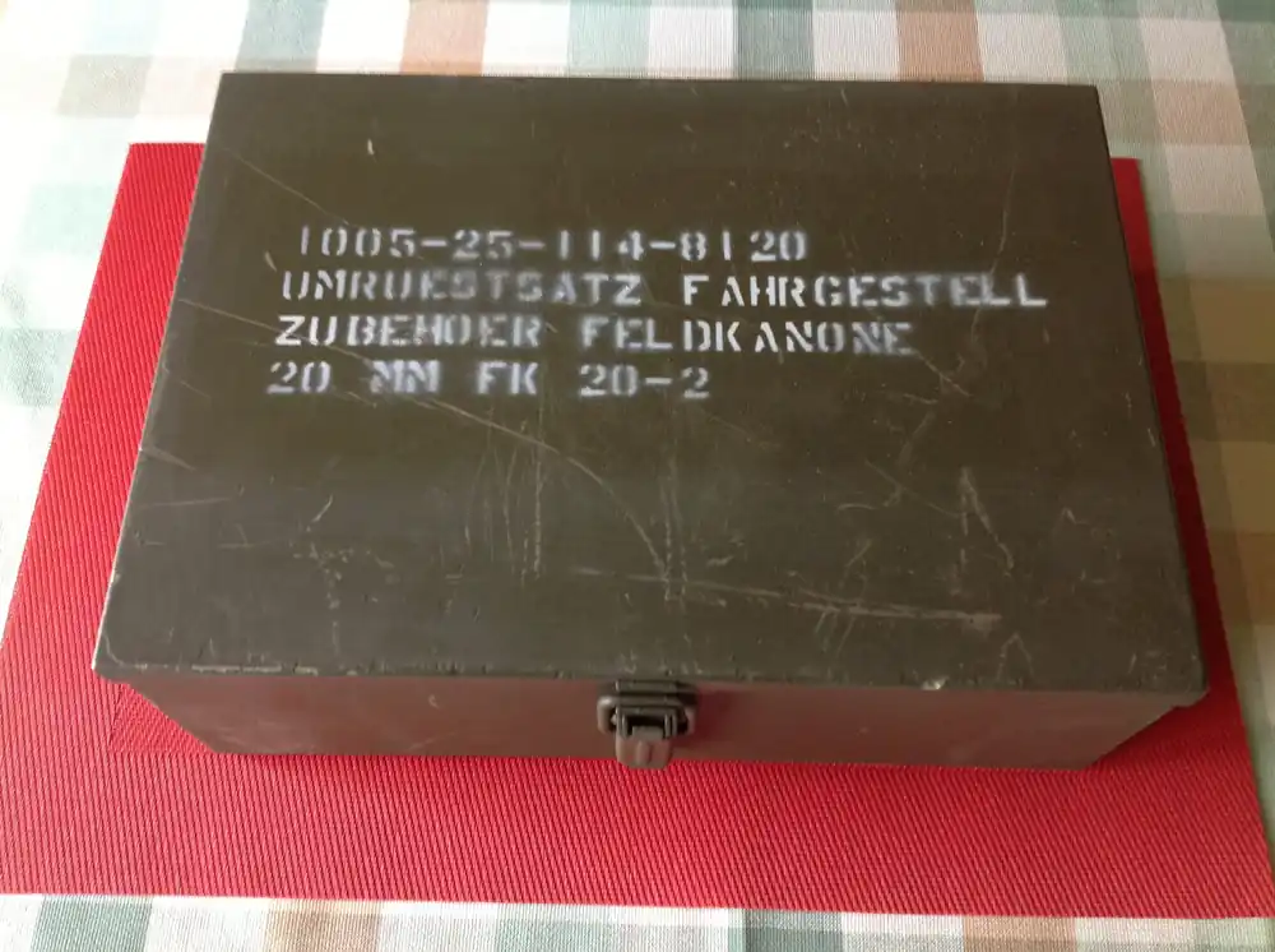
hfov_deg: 52.7
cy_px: 476
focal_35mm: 35
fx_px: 1287
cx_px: 638
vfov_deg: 40.6
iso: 125
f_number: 2.4
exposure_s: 1/15
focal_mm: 4.28
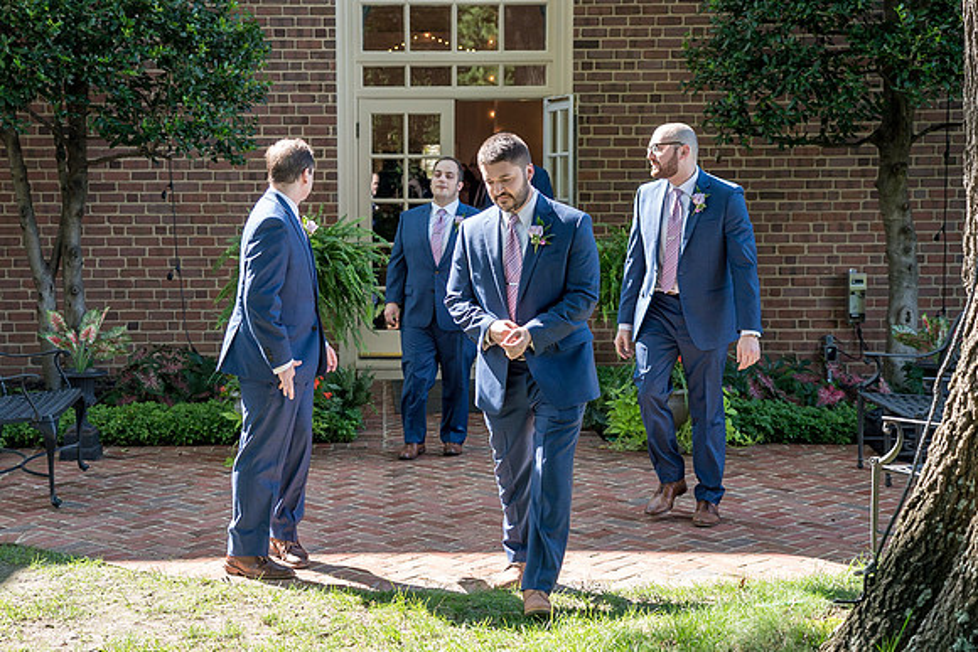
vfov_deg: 21.8
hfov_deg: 32.1
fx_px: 1695
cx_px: 427
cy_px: 285
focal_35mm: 62
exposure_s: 1/200
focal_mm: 54
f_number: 4
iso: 200
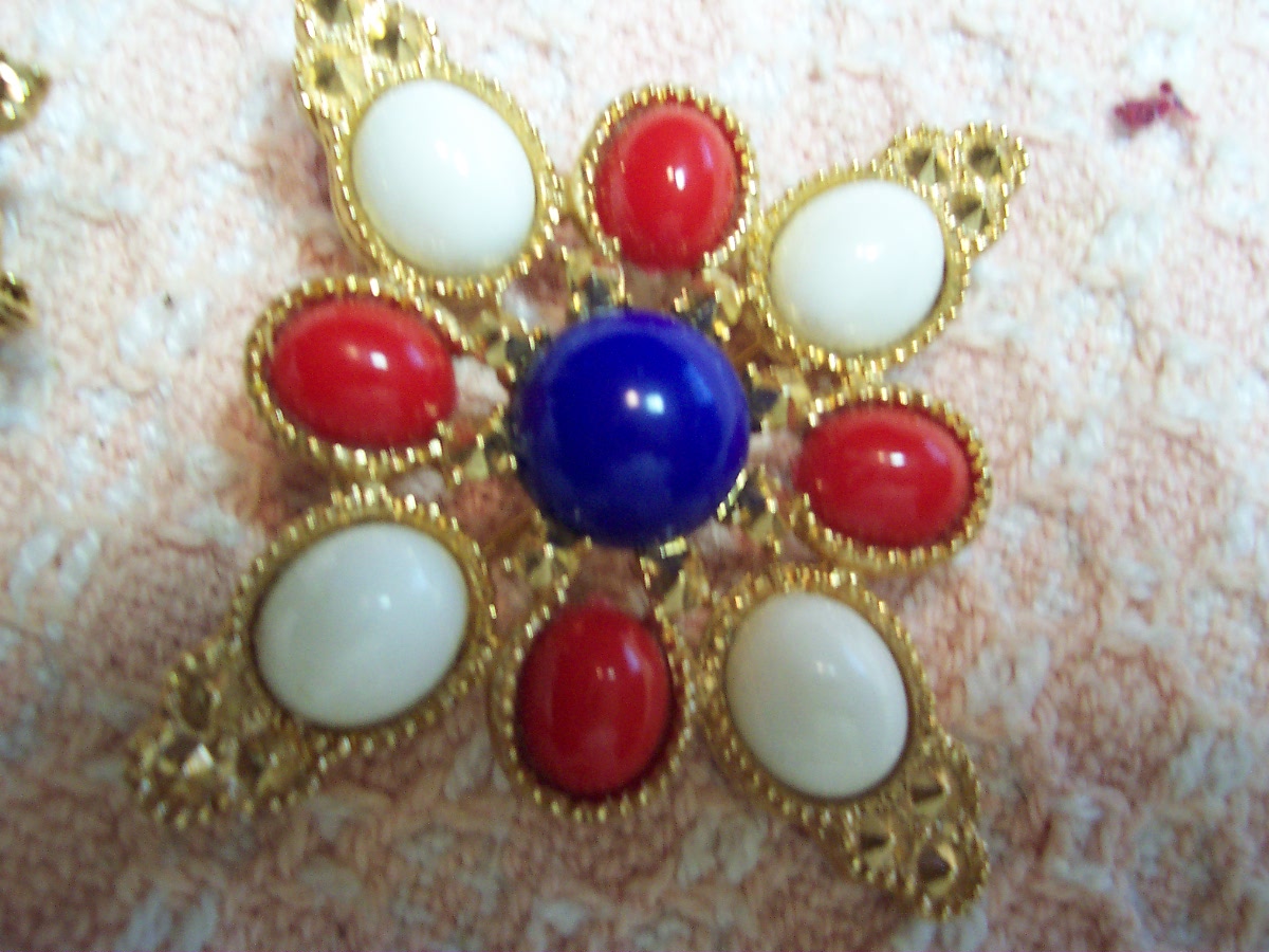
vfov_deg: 38.7
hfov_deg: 50.1
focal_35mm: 37
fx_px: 1356
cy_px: 476
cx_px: 634
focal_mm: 5.6
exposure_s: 1/30
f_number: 2.8
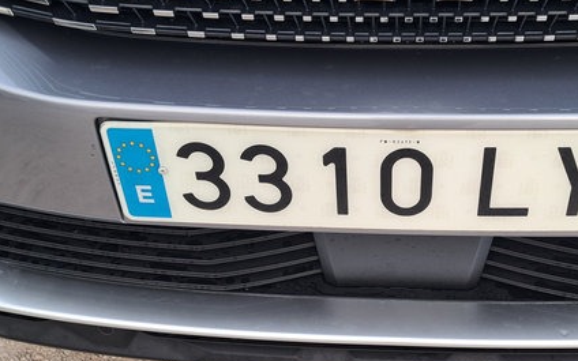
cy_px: 199
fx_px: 756
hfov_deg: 41.6
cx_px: 346
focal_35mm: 48
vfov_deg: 26.9
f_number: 1.8
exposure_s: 1/50
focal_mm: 5.23
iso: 50
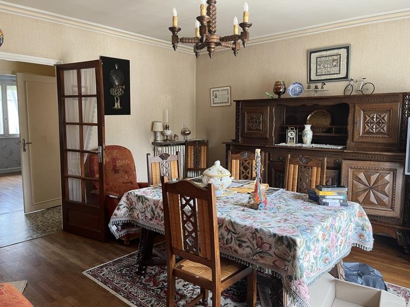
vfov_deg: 53.1
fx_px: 308
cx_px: 205
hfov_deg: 67.3
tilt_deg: -5.8
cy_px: 154
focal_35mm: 26
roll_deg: -0.4
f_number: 1.6
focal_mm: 5.1
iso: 125
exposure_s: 1/89
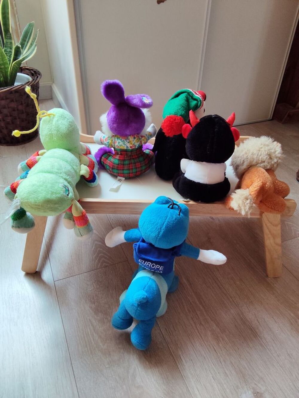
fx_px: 299
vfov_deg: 67.3
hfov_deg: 53.1
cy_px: 199
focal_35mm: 26
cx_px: 150
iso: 80
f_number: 2
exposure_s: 1/100
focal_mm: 2.78
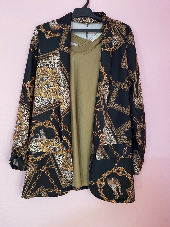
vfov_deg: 67.3
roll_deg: +0.1
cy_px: 114
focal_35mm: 26
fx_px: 170
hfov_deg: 53.1
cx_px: 85
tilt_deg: -1.5
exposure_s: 1/50
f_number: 1.8
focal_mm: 4.25
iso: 400
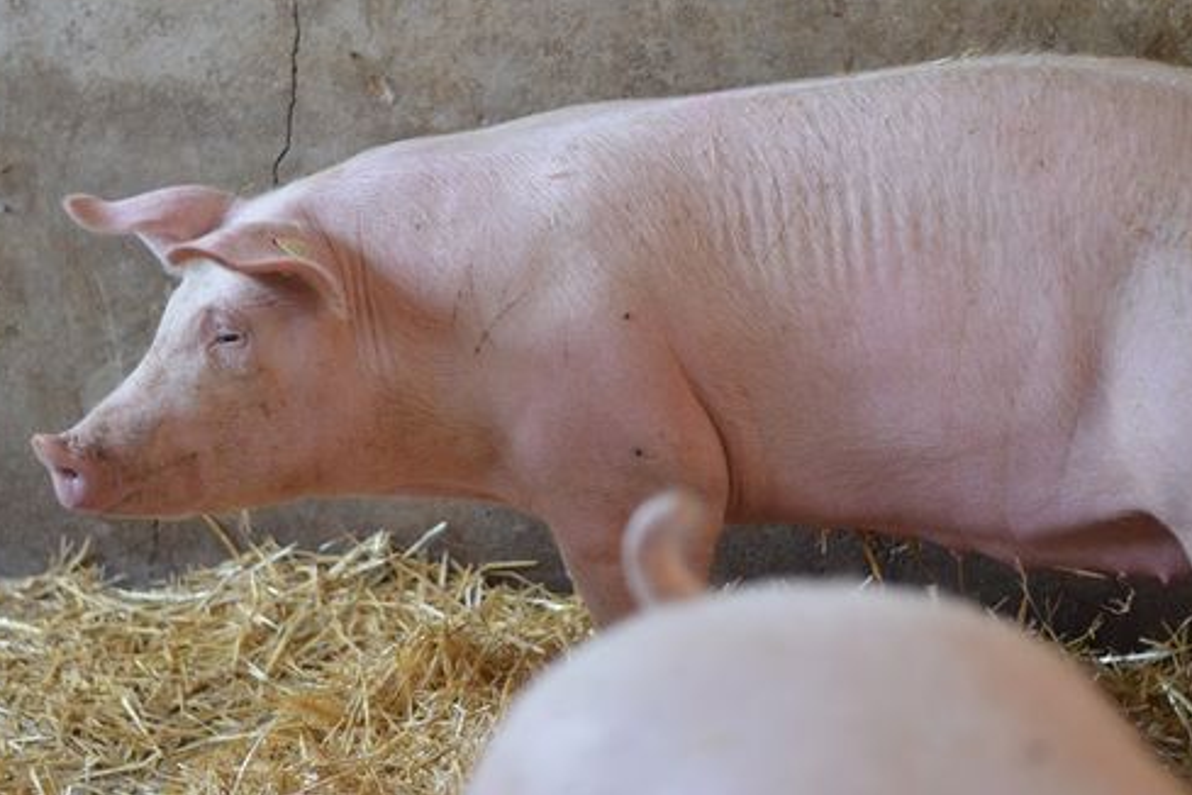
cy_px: 388
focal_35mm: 92
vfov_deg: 14.9
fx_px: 3046
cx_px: 580
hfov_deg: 22.1
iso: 1600
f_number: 2
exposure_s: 1/250
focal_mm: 50
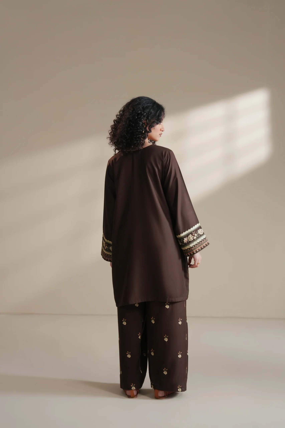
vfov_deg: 35.1
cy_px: 214
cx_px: 142
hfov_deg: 23.8
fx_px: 677
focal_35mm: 57
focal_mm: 57
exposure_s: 1/250
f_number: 3.5
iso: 500
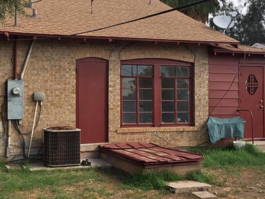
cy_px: 101
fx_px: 375
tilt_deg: +2.2
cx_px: 95
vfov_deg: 29.7
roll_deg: +0.8
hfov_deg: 38.6
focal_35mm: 49
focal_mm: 4.15
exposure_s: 1/807
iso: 32
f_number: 2.2
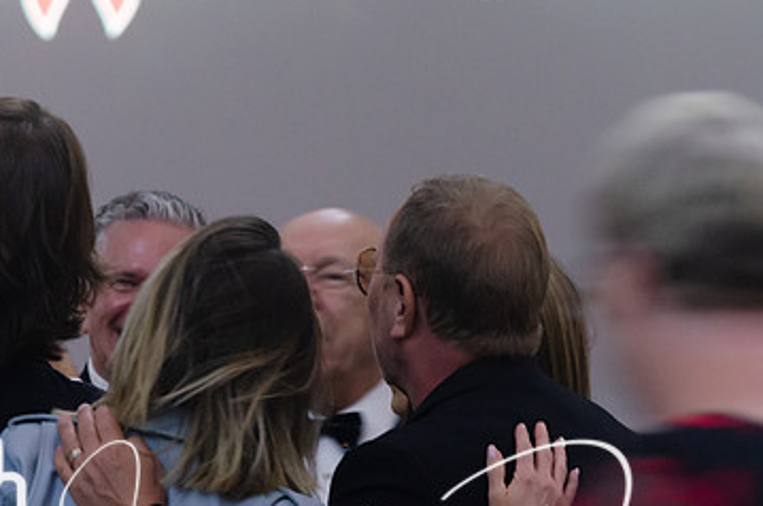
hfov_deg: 4.4
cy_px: 361
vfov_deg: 2.9
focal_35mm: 472
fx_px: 9986
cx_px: 329
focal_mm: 195
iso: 3200
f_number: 5
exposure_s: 1/15
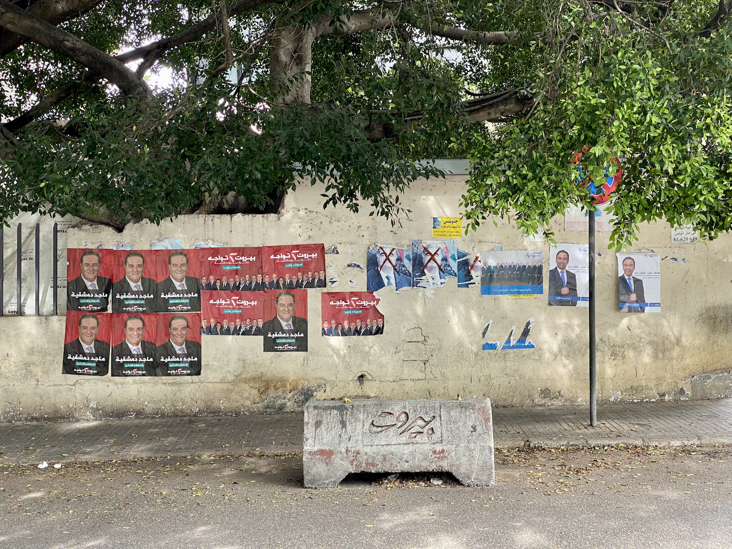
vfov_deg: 28.0
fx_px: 1100
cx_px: 366
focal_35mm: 52
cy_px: 274
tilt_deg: -1.3
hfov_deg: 36.8
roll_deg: -0.1
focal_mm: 6
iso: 50
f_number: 2
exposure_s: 1/122
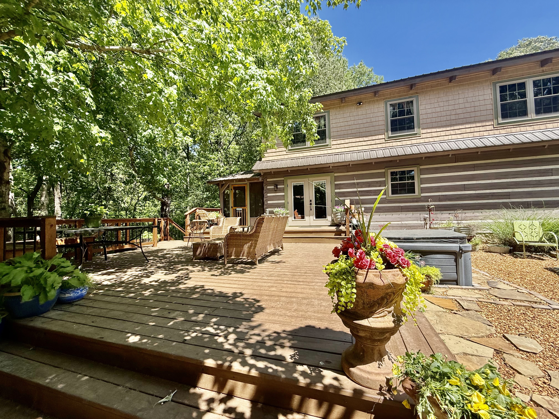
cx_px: 280
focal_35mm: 14
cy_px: 210
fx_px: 226
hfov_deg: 102.1
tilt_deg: +1.6
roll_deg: +2.5
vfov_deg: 85.7
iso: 50
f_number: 2.2
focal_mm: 2.22
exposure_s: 1/717
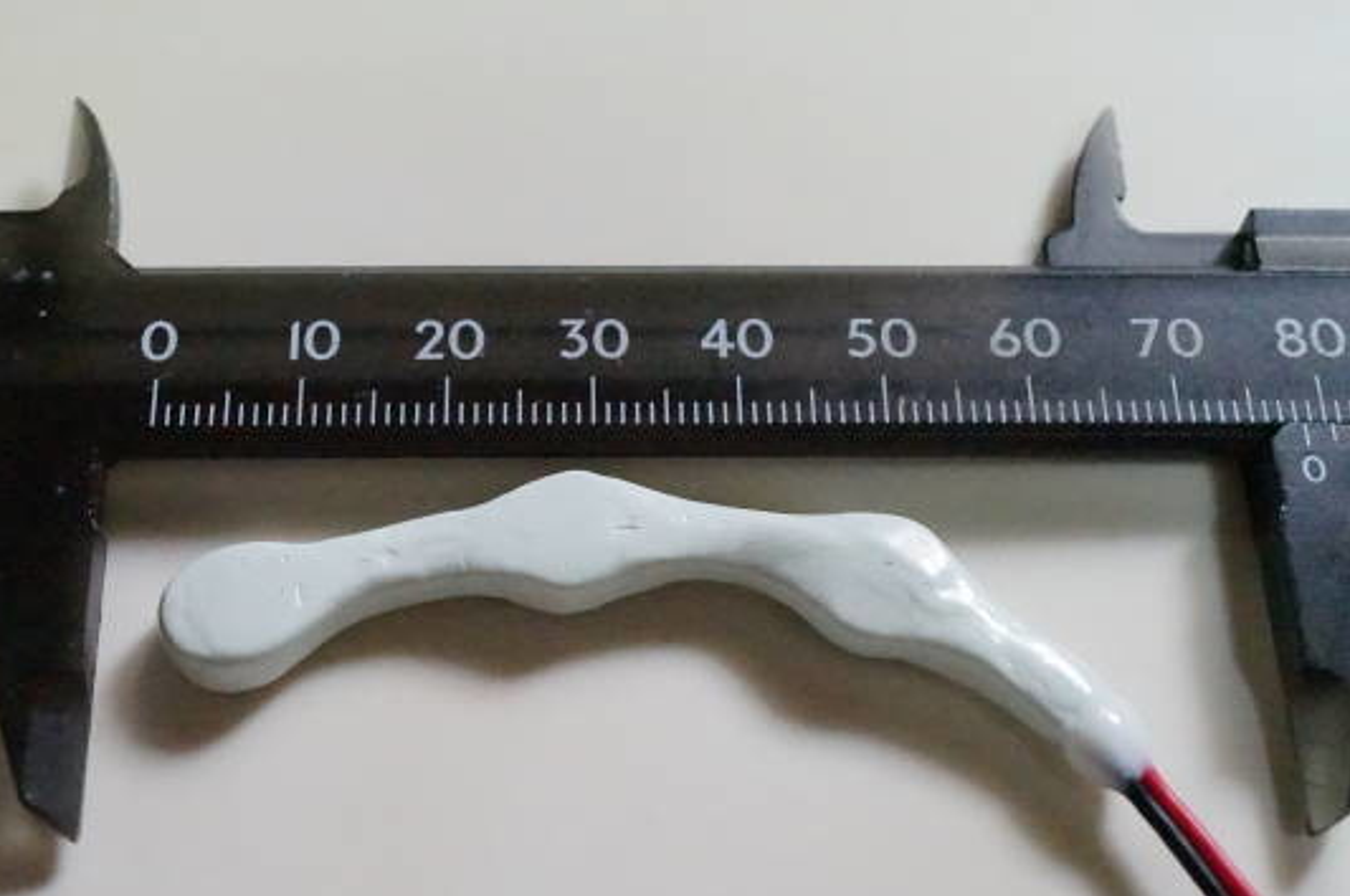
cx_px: 545
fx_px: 2023
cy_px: 513
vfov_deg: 25.0
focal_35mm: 54
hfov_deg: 36.8
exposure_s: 1/500
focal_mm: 30
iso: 16000
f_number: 8
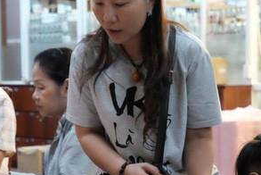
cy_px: 138
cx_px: 175
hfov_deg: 20.5
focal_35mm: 99
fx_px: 718
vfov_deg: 13.8
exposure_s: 1/30
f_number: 4.3
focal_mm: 29.3
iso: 6400
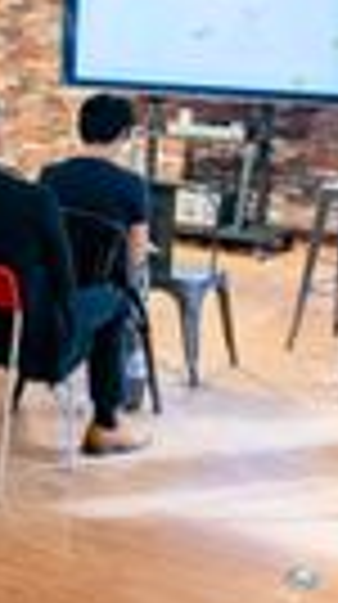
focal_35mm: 75
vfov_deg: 27.6
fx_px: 1200
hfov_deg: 12.5
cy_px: 110
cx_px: -482
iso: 800
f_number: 2.8
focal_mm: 16
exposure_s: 1/60
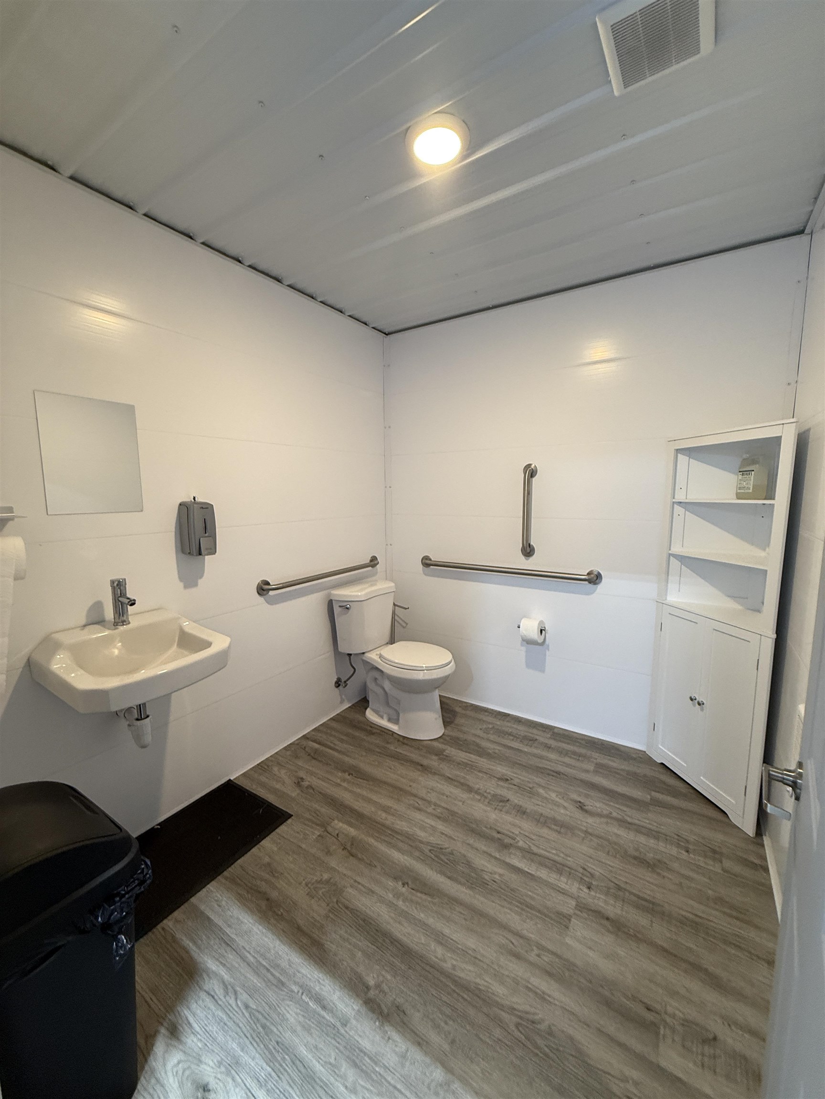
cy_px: 550
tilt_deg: -6.5
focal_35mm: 14
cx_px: 412
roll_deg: +0.1
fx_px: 445
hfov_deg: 85.7
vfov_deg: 102.1
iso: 200
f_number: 2.2
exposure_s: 1/60
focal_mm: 2.22
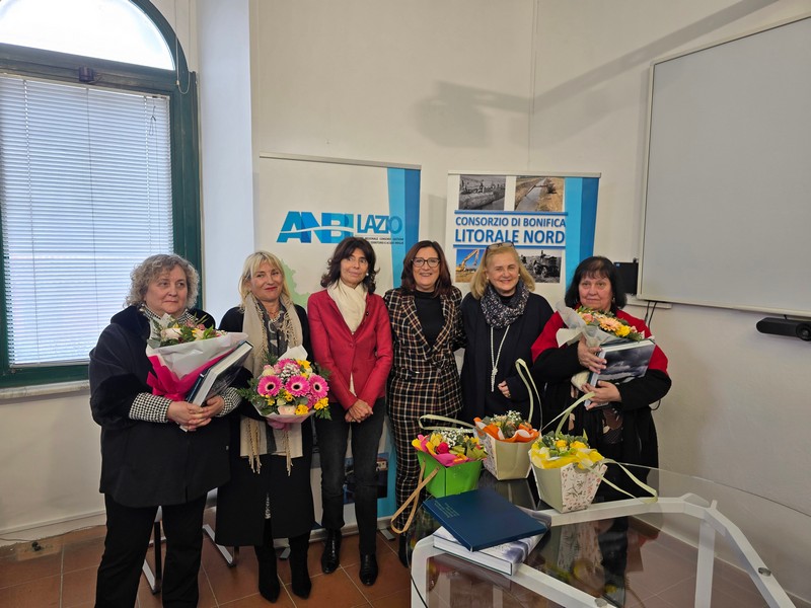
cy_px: 304
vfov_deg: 58.9
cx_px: 406
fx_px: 539
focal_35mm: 23
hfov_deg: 73.9
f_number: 1.7
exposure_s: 1/100
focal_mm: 6.3
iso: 40
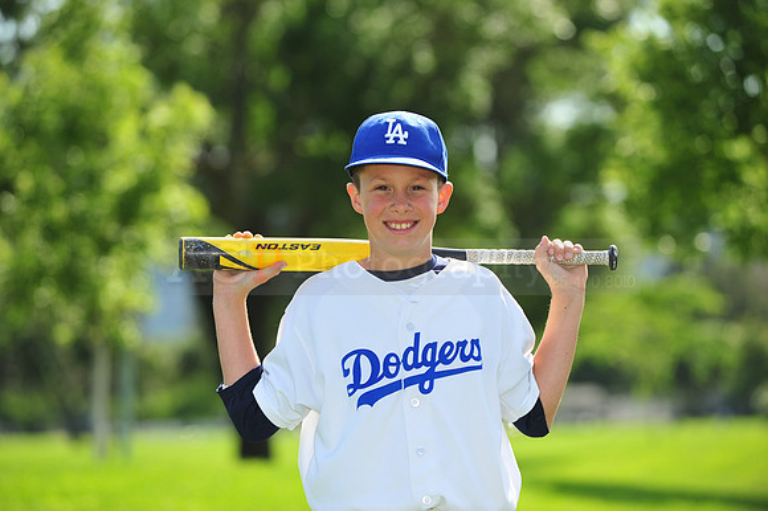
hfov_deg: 12.5
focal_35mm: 165
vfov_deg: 8.3
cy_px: 256
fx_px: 3518
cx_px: 384
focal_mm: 165
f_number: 4.5
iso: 320
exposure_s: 1/1600
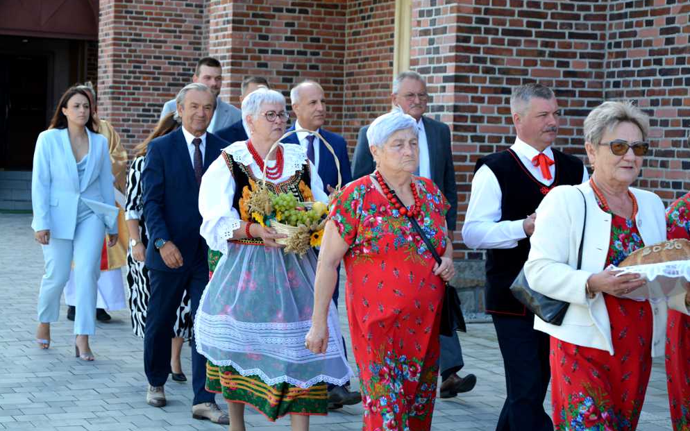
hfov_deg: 25.8
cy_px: 203
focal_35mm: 80
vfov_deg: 16.3
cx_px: 346
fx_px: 1504
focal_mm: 52
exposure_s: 1/160
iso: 200
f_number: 6.3
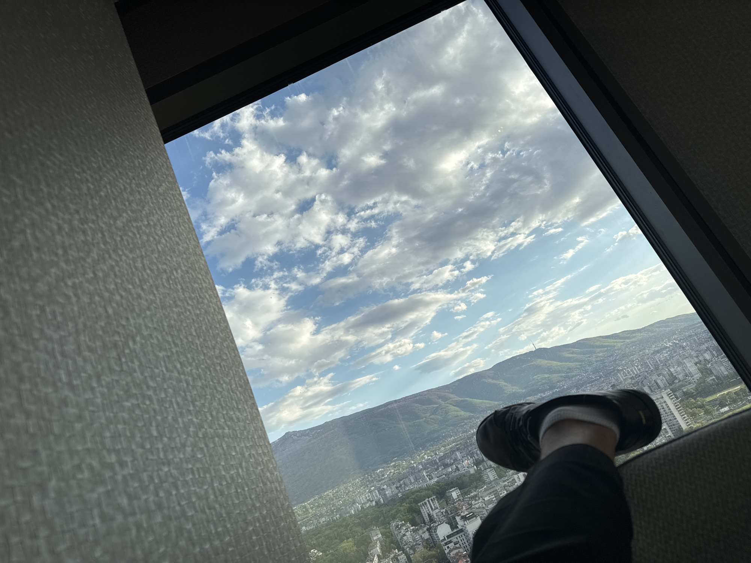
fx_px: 521
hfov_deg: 71.6
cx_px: 376
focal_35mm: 24
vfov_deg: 56.8
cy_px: 282
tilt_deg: +19.0
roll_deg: +25.3
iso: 80
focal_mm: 6.76
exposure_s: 1/2506
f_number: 1.78
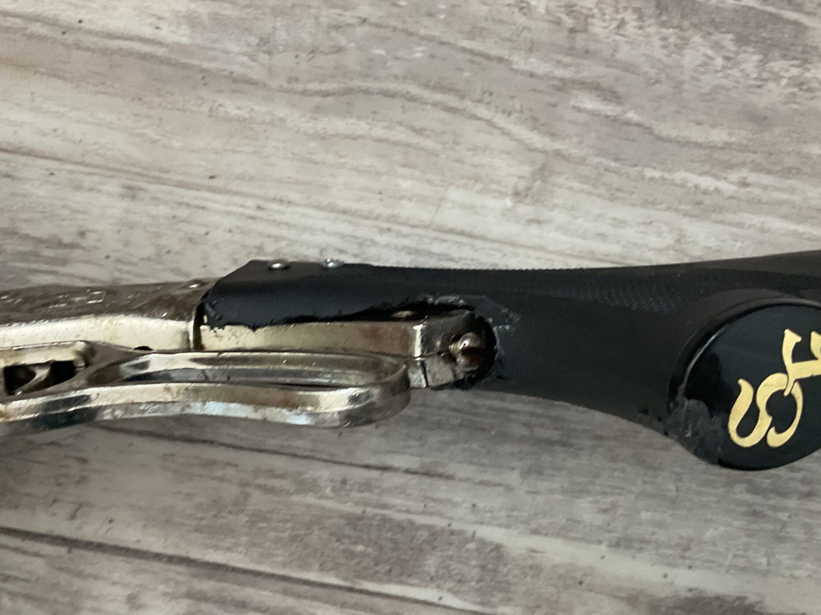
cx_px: 470
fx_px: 949
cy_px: 323
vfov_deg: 36.0
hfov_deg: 46.7
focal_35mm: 40
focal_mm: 3
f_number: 1.8
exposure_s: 1/60
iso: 125
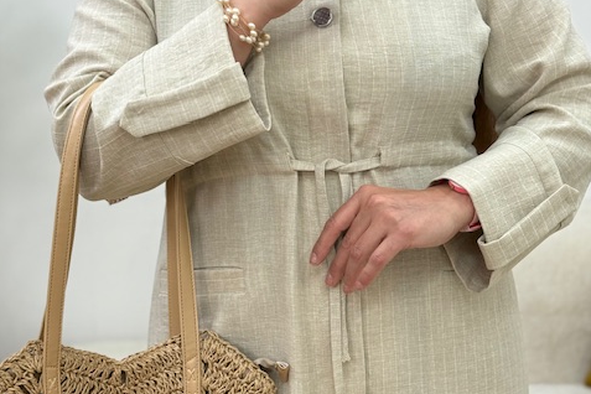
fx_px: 1100
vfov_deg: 20.3
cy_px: 172
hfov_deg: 30.1
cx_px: 295
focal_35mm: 67
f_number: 1.78
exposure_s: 1/523
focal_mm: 6.76
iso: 64
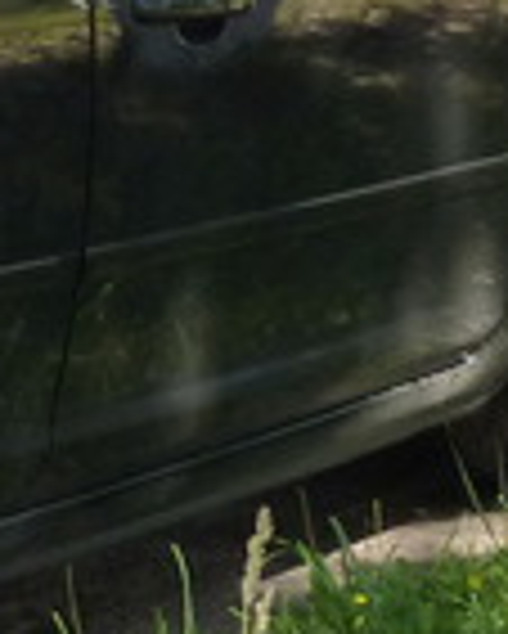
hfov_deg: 6.3
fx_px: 4374
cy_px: 13
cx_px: -719
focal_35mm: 233
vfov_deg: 8.2
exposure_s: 1/250
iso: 250
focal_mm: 6.9
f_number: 4
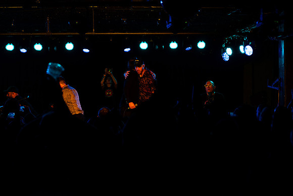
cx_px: 124
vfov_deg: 13.6
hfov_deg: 20.2
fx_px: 821
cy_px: 98
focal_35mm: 101
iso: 640
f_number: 3.5
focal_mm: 83
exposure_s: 1/250
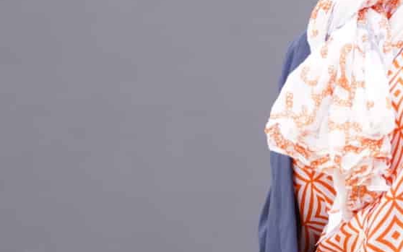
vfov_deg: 4.9
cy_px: 4
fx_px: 2922
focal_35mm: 266
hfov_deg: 7.9
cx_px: 345
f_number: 2.8
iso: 200
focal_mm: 90
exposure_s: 1/800
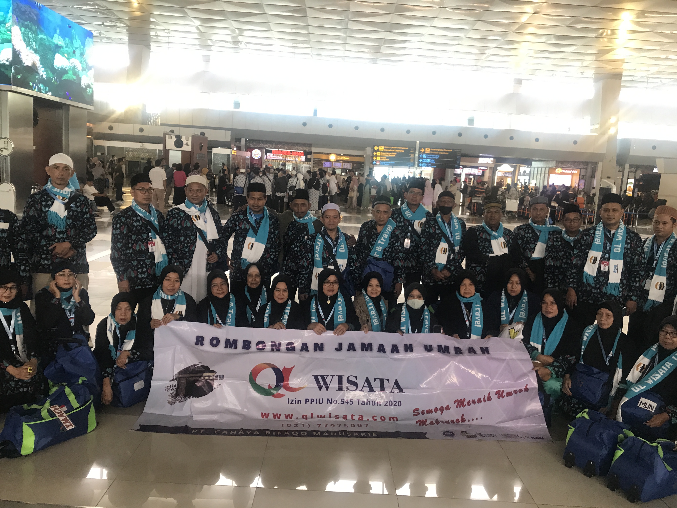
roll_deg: -4.2
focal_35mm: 28
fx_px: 548
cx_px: 338
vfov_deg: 49.7
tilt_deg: -8.7
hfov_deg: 63.4
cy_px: 254
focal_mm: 3.99
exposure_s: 1/30
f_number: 1.8
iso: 32
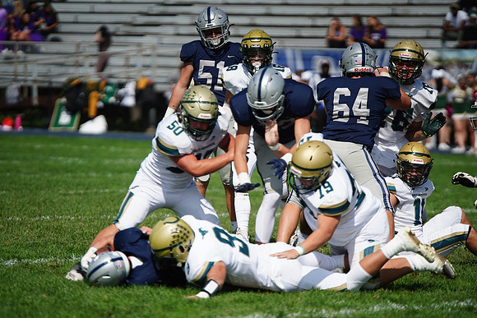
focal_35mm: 300
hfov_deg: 6.9
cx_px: 238
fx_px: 3976
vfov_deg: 4.6
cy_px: 159
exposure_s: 1/8000
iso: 400
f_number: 2.8
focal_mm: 300
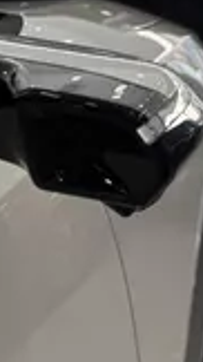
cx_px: 74
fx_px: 824
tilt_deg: -7.1
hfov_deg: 14.0
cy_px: -8
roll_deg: -1.4
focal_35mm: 86
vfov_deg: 23.6
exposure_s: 1/132
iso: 50
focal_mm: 6.76
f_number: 1.78
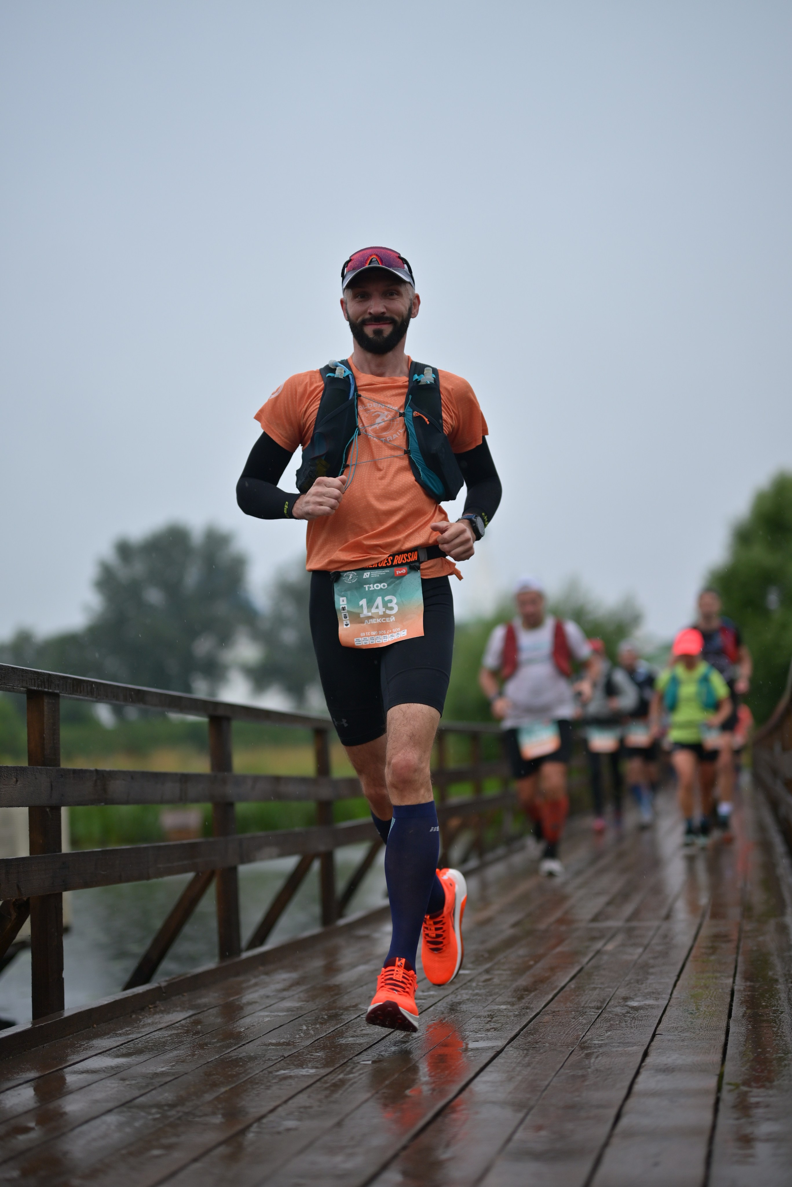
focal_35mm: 50
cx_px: 396
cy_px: 594
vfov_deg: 39.6
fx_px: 1648
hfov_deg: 27.0
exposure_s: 1/1000
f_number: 1.2
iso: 250
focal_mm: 50
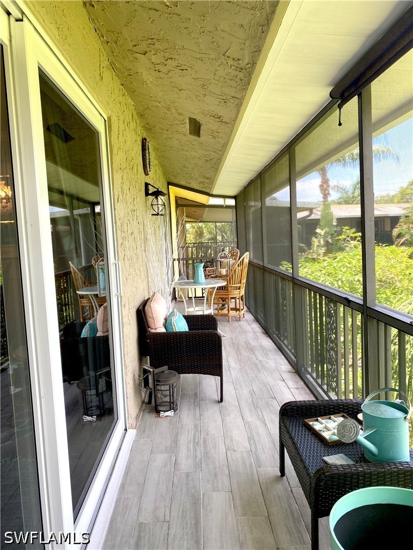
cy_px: 275
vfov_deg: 67.3
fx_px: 414
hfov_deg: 53.1
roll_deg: +2.9
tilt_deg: -3.6
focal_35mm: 26
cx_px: 206
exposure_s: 1/127
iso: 32
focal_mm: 4.25
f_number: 1.8
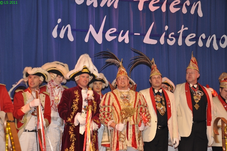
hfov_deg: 17.1
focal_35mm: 120
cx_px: 114
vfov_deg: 11.4
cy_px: 76
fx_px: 756
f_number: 5.3
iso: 400
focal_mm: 80
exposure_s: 1/60
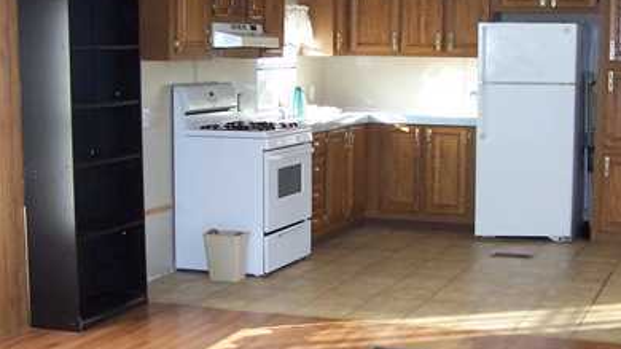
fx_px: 1119
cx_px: 355
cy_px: 234
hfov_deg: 31.0
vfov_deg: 17.7
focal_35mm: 68
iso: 140
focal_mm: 6.3
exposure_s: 1/90
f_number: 2.8
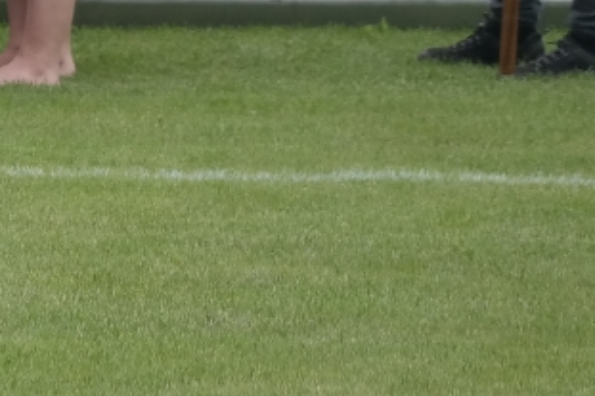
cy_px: -396
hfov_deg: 2.3
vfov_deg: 1.5
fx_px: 14800
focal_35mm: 896
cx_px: -895
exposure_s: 1/320
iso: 100
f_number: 5
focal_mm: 113
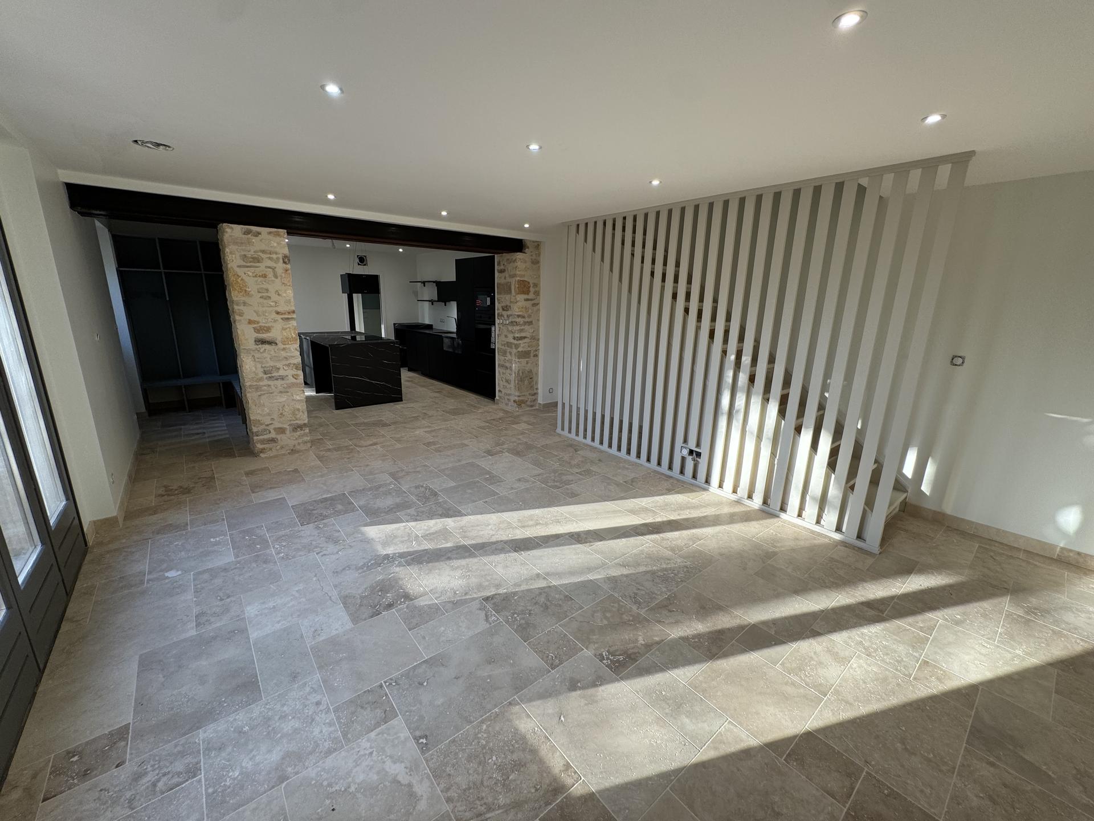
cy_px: 410
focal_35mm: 14
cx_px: 547
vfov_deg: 85.7
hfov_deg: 102.1
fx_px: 442
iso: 40
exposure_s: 1/99
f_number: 2.2
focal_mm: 2.22
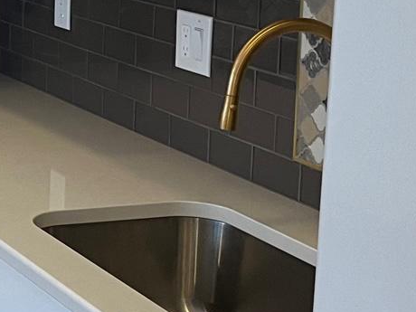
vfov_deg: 12.8
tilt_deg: -8.2
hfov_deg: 15.8
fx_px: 1370
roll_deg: +0.0
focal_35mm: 114
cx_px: -210
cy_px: -5
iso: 125
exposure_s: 1/60
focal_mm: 5.1
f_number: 1.6
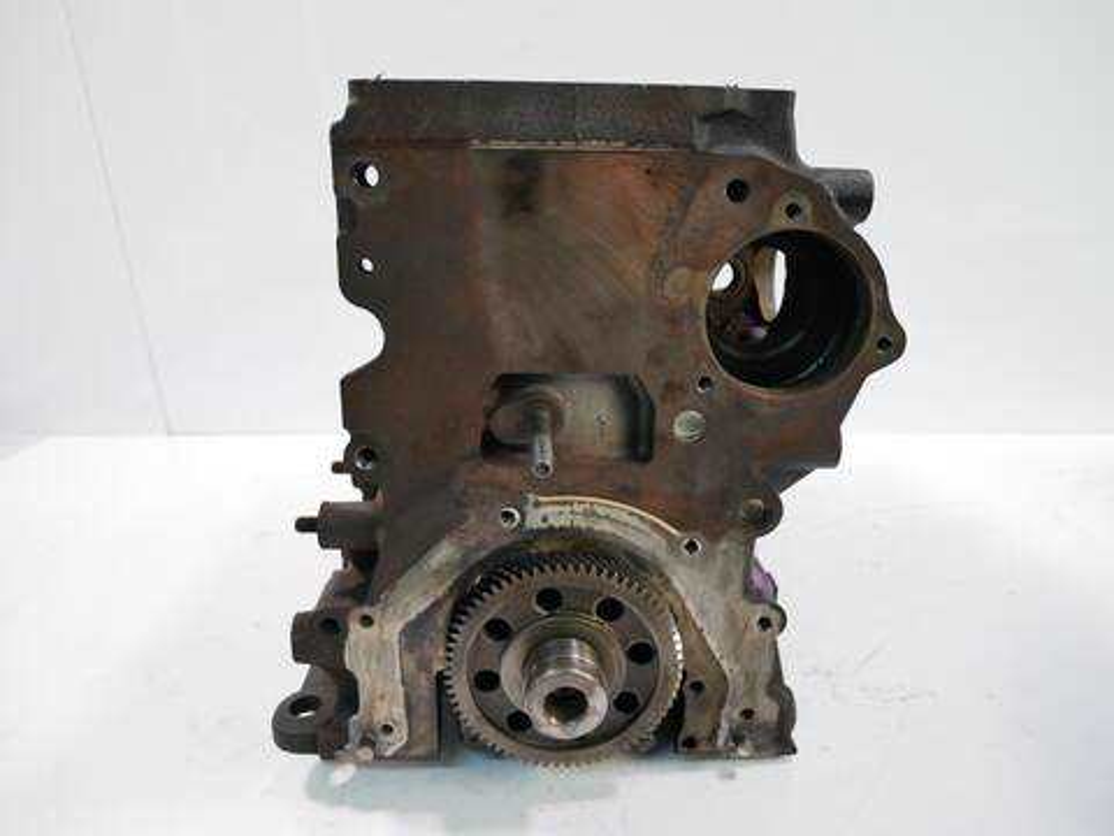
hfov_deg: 71.6
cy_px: 418
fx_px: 772
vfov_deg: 56.8
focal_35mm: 24
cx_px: 557
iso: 800
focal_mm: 12
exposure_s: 1/60
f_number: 3.5
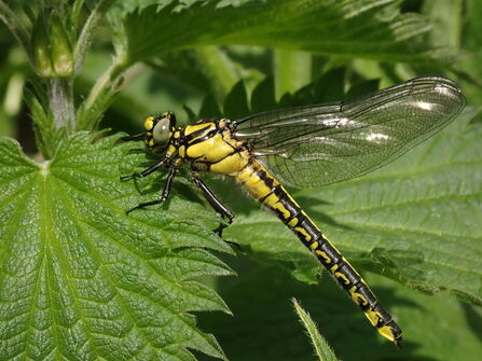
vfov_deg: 14.8
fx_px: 1392
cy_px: 180
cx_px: 241
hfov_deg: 19.6
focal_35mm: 100
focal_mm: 18
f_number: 6.3
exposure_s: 1/250
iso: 100
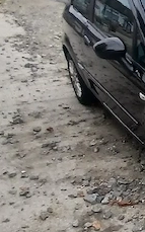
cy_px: 102
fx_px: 399
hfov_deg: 17.6
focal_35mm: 63
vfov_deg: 32.4
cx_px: 241
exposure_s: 1/270
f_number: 2.2
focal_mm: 1.4
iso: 50
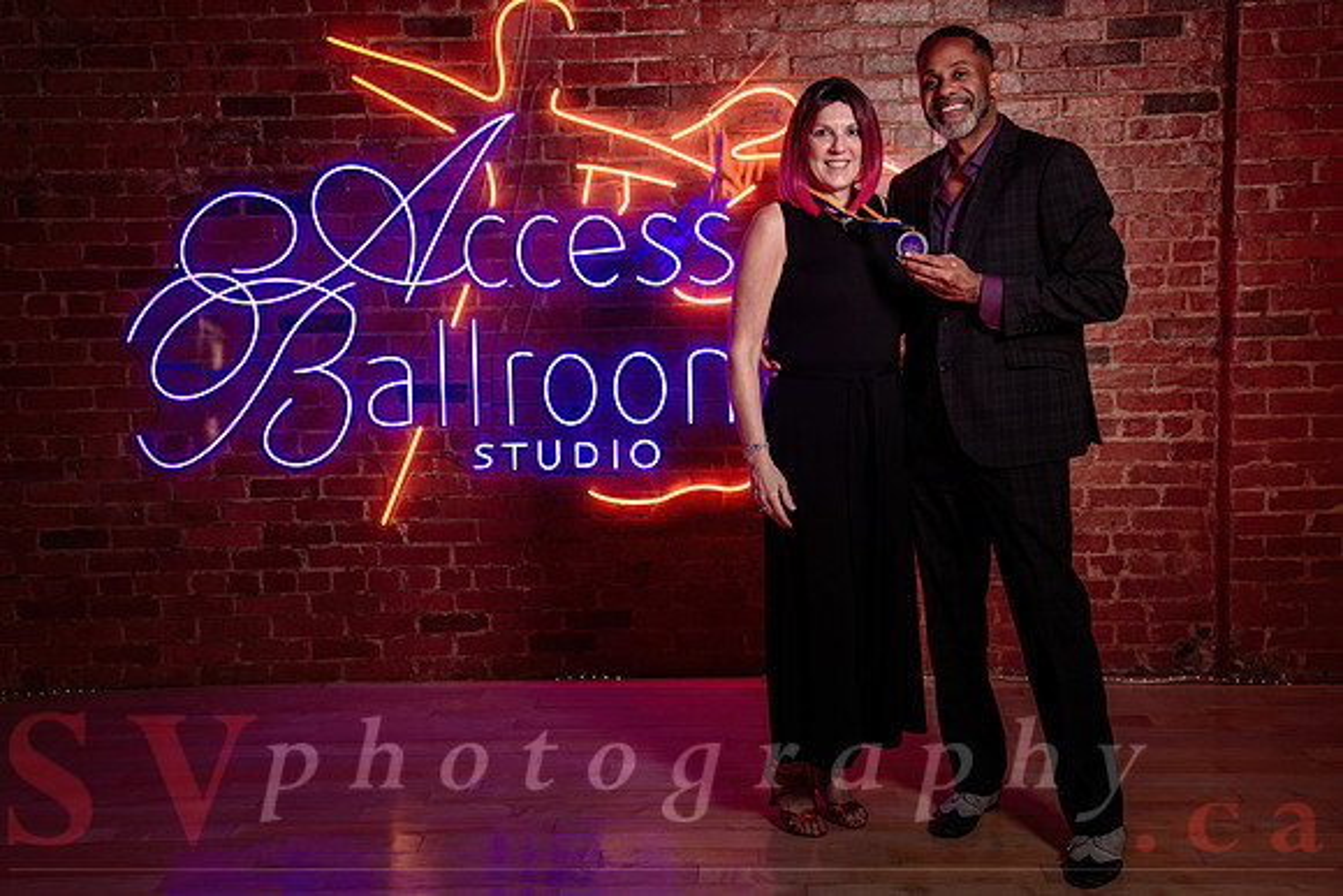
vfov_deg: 31.4
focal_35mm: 43
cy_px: 448
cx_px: 672
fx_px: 1591
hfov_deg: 45.8
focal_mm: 40
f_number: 3.2
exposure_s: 1/200
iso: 500
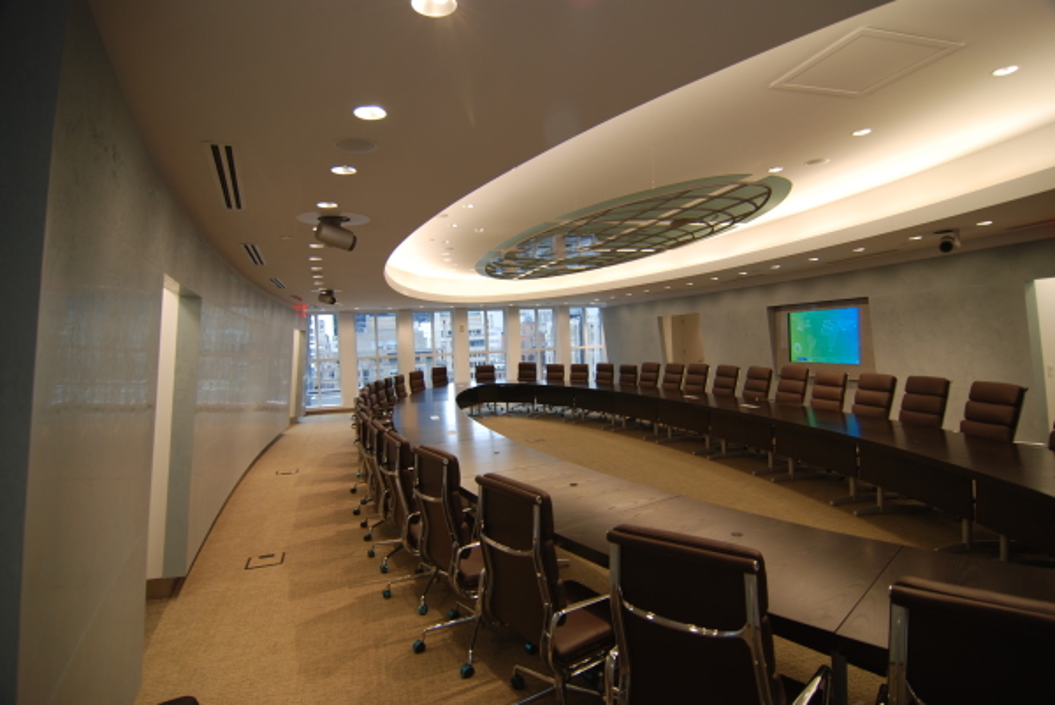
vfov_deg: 67.5
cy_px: 352
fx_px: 528
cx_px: 528
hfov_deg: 90.0
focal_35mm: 18
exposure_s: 1/13
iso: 100
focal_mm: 12
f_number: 4
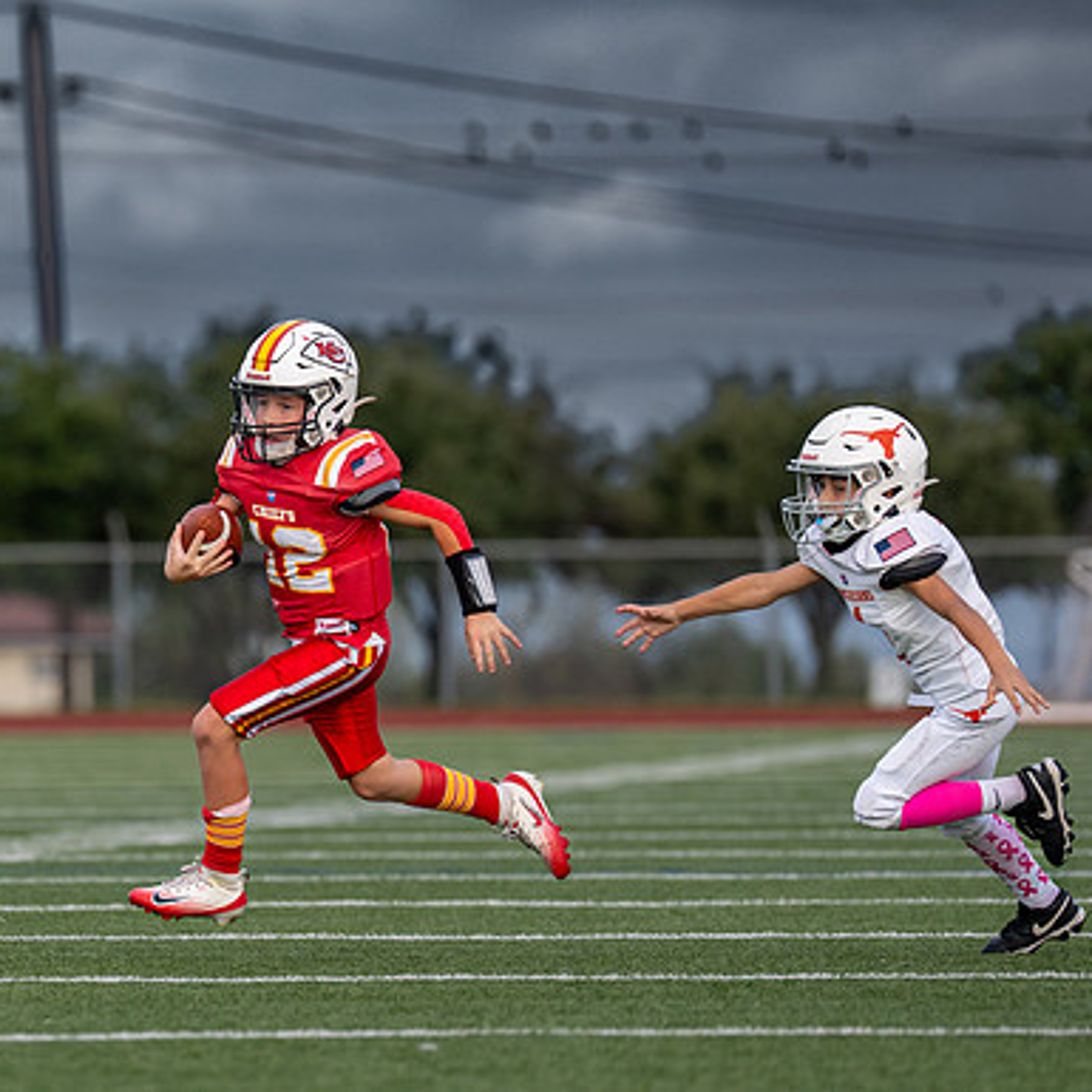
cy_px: 646
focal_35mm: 467
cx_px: 144
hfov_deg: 3.8
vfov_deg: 3.8
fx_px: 16667
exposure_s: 1/2500
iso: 400
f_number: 2.8
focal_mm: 200
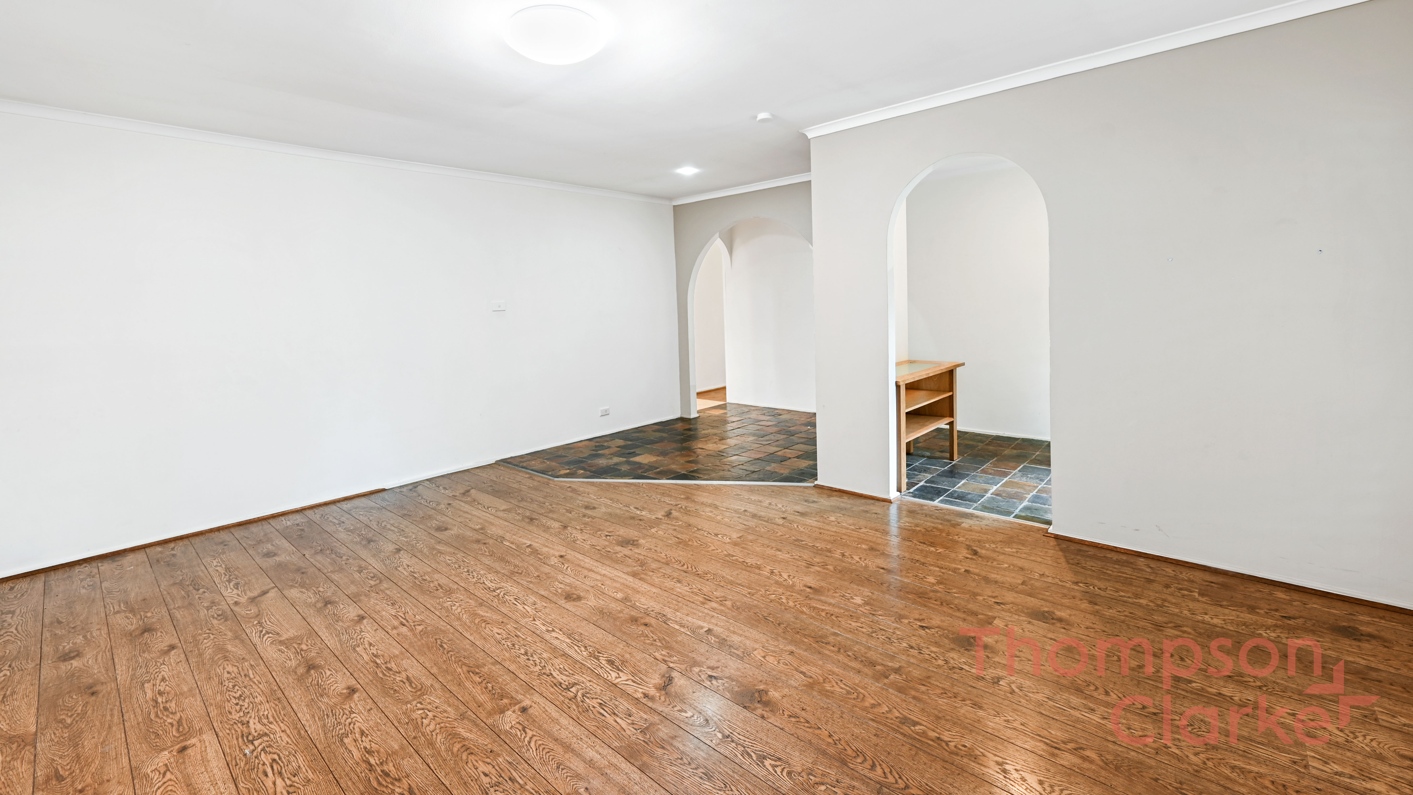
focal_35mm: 15
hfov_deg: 103.0
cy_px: 325
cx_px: 696
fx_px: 562
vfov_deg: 69.9
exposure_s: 1.6
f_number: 7.1
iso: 100
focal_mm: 14
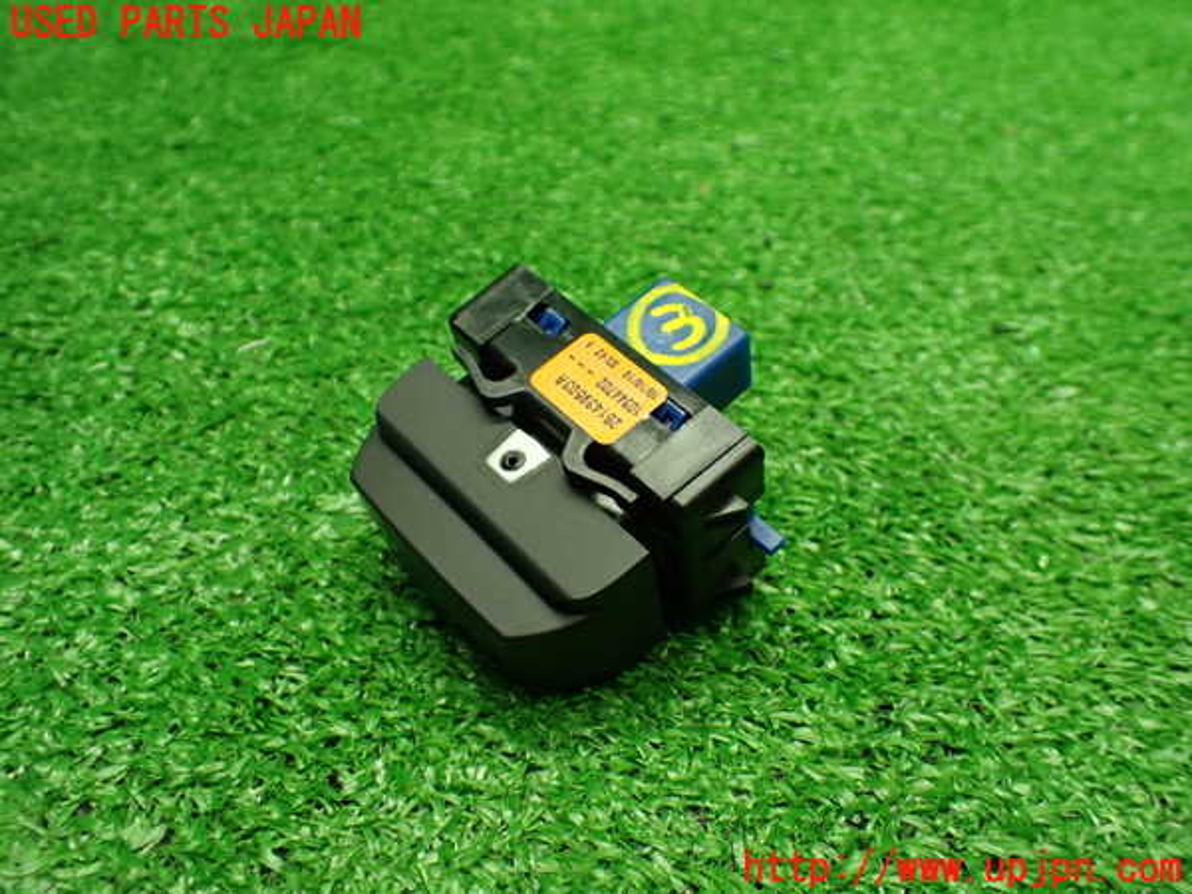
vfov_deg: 46.8
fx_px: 1033
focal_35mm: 30
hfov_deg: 60.0
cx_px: 596
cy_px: 447
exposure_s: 1/125
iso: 640
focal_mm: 5.4
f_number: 2.3
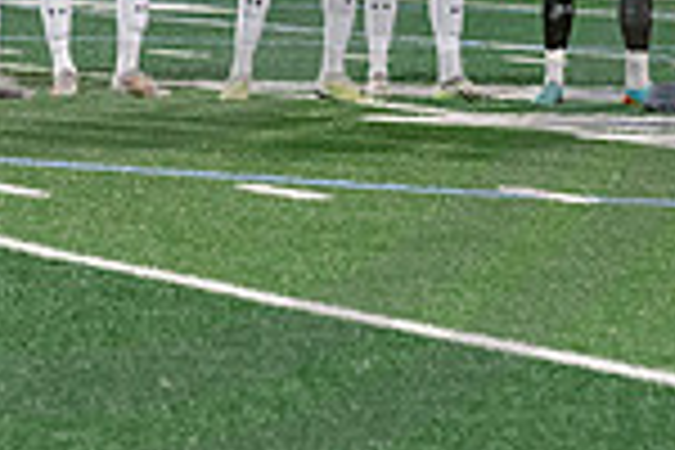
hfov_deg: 4.6
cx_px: 40
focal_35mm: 448
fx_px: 8399
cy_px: -277
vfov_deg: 3.1
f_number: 4.5
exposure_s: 1/320
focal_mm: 116
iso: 2500
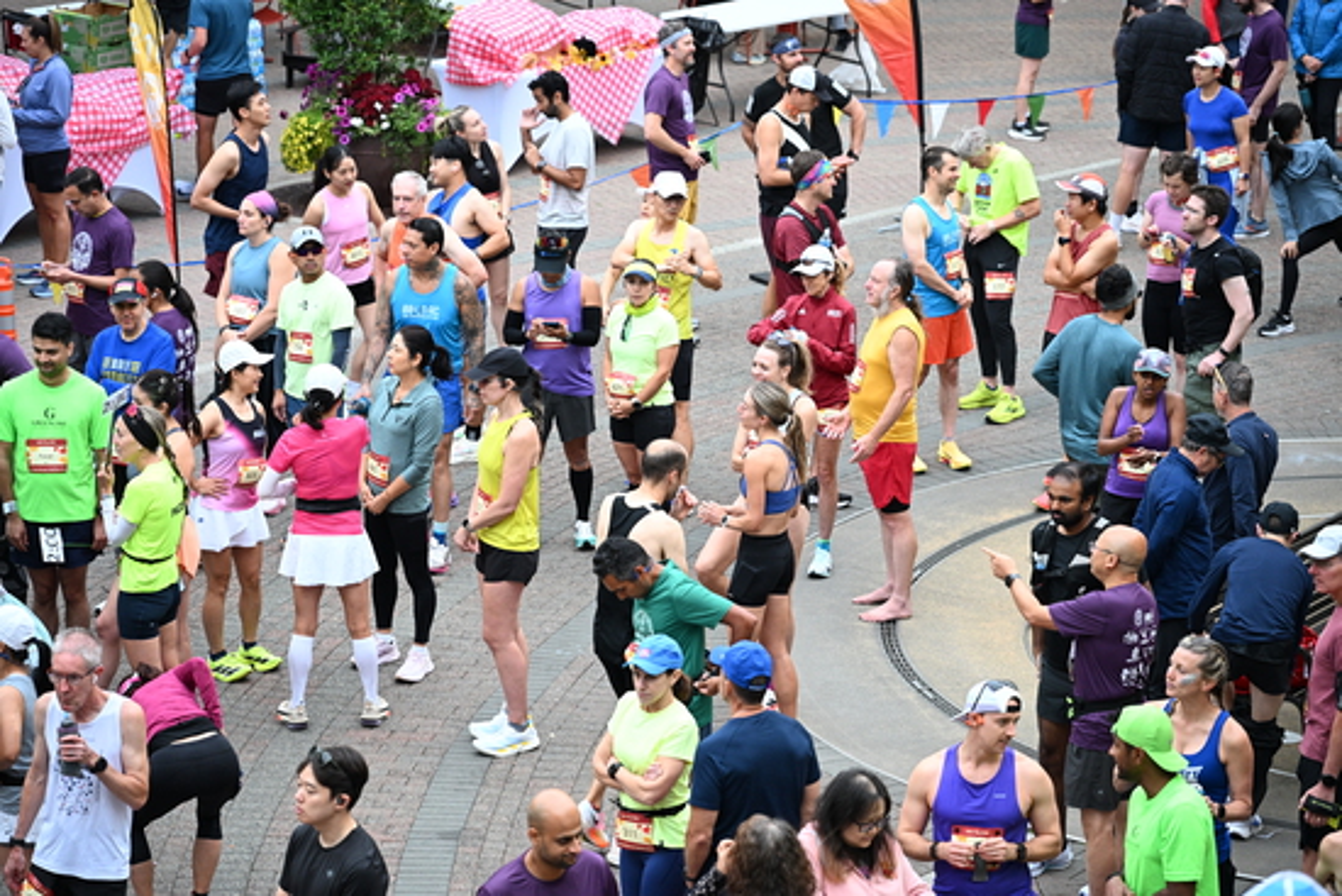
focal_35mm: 120
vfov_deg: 11.4
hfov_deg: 17.1
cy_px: 448
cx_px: 671
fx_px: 4474
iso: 2000
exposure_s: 1/400
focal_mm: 120
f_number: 4
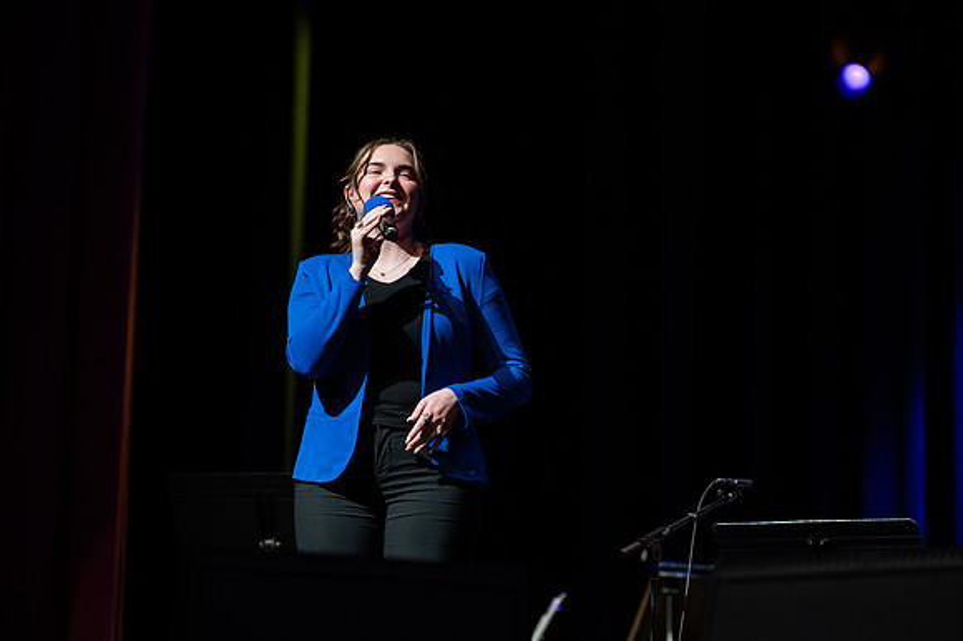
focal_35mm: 130
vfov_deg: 10.5
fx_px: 3475
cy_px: 320
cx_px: 482
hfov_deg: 15.8
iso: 2500
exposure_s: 1/320
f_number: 2.8
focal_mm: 130
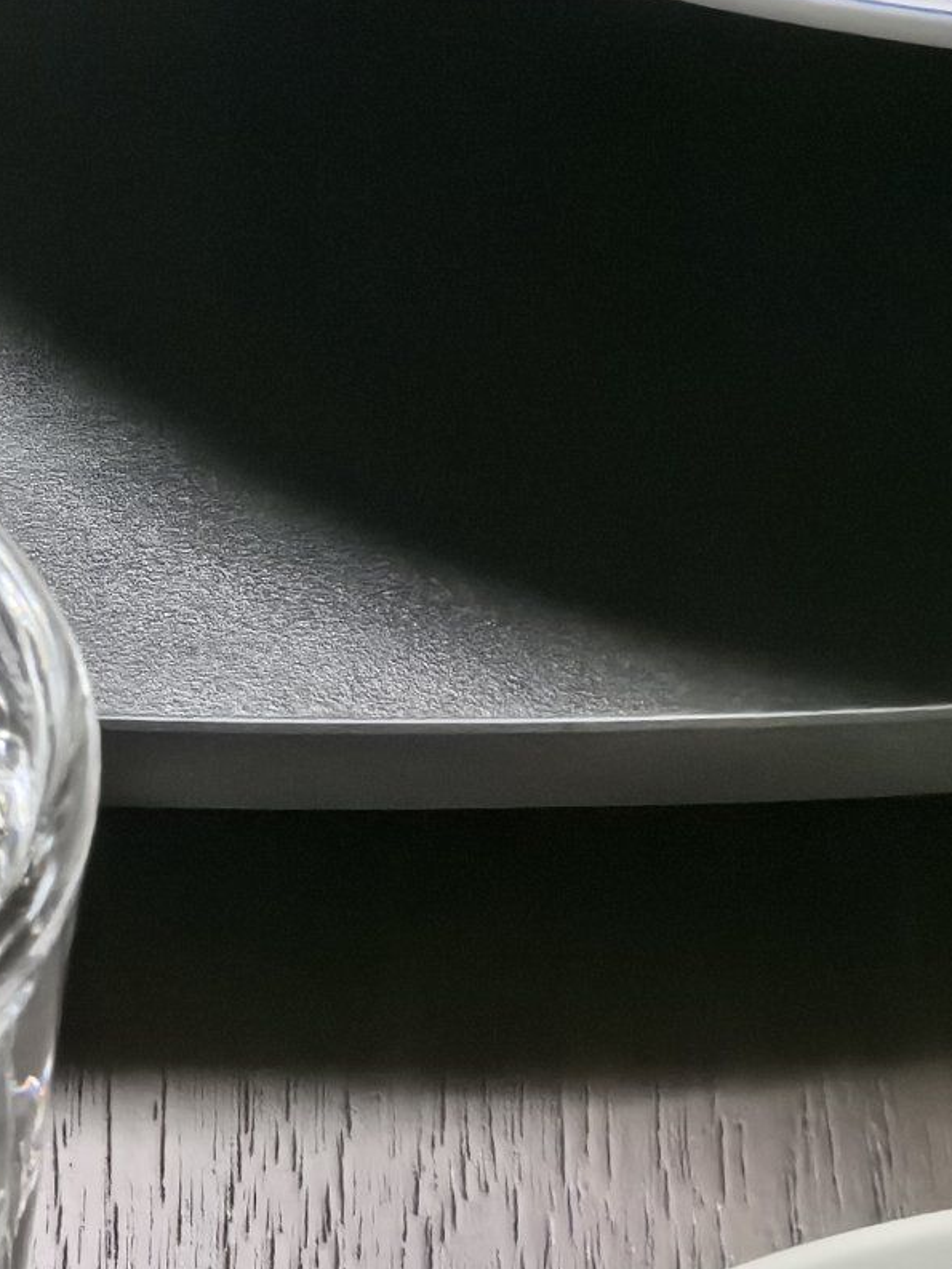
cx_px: -125
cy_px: -153
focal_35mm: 93
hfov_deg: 15.4
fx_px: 3409
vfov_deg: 20.1
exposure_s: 1/100
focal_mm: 5.75
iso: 640
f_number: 4
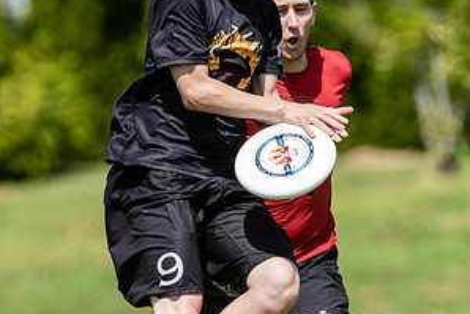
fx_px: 14655
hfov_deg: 1.8
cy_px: 207
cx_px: 153
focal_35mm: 1122
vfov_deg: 1.2
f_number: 4
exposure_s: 1/2000
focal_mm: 330
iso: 280
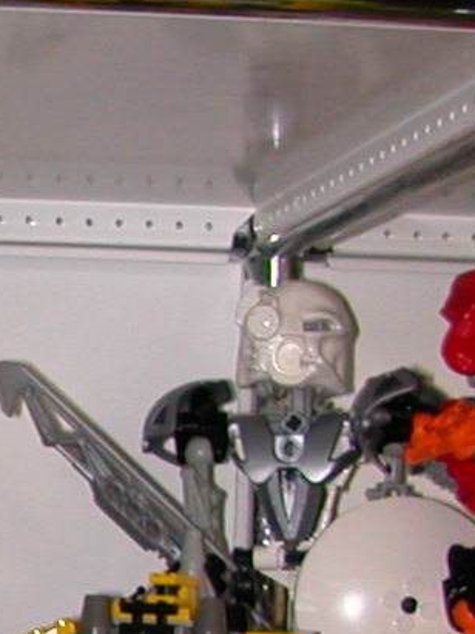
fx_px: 2636
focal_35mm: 144
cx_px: -577
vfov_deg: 13.1
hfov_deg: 9.4
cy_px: 890
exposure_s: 1/59.9
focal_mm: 5.6
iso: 100
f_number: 2.7
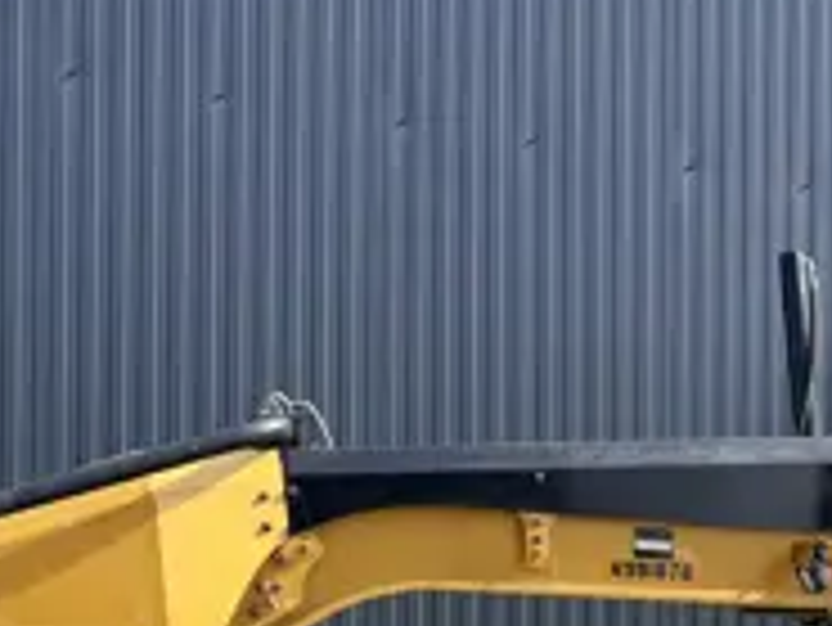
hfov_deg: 21.7
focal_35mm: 83
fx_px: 1996
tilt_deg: -1.9
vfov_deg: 17.0
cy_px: 761
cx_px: 1025
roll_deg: -1.0
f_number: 1.78
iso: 80
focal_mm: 6.76
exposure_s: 1/2110
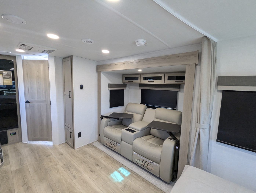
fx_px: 118
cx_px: 128
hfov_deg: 94.4
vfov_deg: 78.2
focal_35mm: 16
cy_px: 96
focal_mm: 2.35
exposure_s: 1/67.1
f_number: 2.2
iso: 329
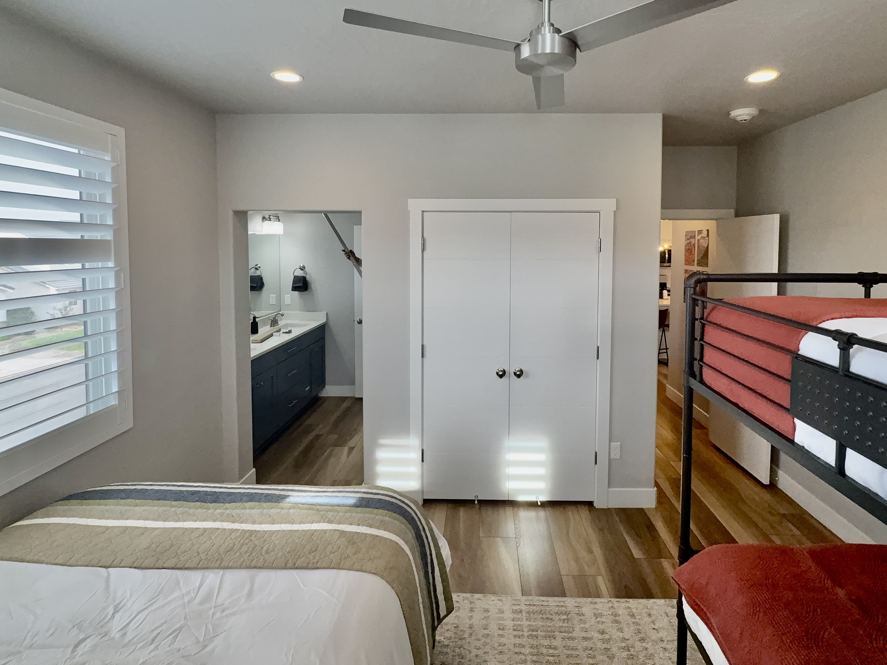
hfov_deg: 84.5
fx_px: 487
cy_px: 270
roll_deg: -0.3
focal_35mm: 19
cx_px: 475
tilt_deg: -2.2
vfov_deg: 68.1
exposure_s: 1/120
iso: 125
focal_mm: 2.22
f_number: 2.2
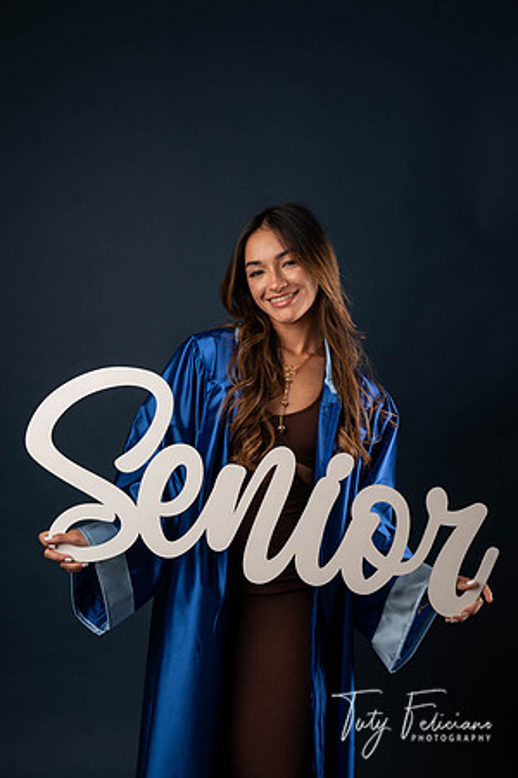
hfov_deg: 23.4
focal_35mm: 58
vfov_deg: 34.5
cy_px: 389
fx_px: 1252
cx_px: 259
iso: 200
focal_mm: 58
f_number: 5.6
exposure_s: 1/100
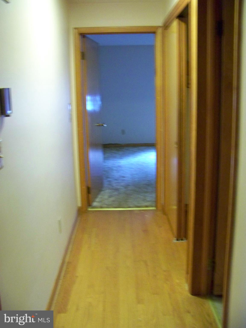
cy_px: 164
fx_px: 341
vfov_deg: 51.4
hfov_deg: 39.7
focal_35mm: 36
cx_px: 123
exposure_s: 1/8
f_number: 2.8
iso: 400
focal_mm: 5.85
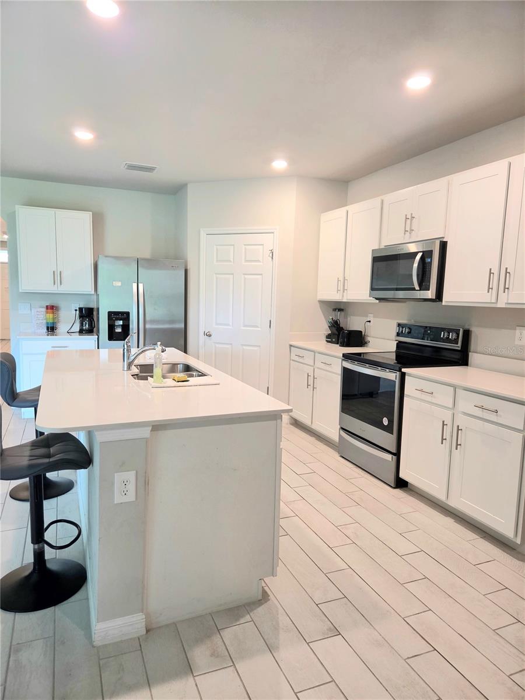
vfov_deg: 73.9
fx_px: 465
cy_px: 350
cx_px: 262
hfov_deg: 58.9
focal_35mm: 23
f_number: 1.8
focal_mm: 5.4
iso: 320
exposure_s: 1/120
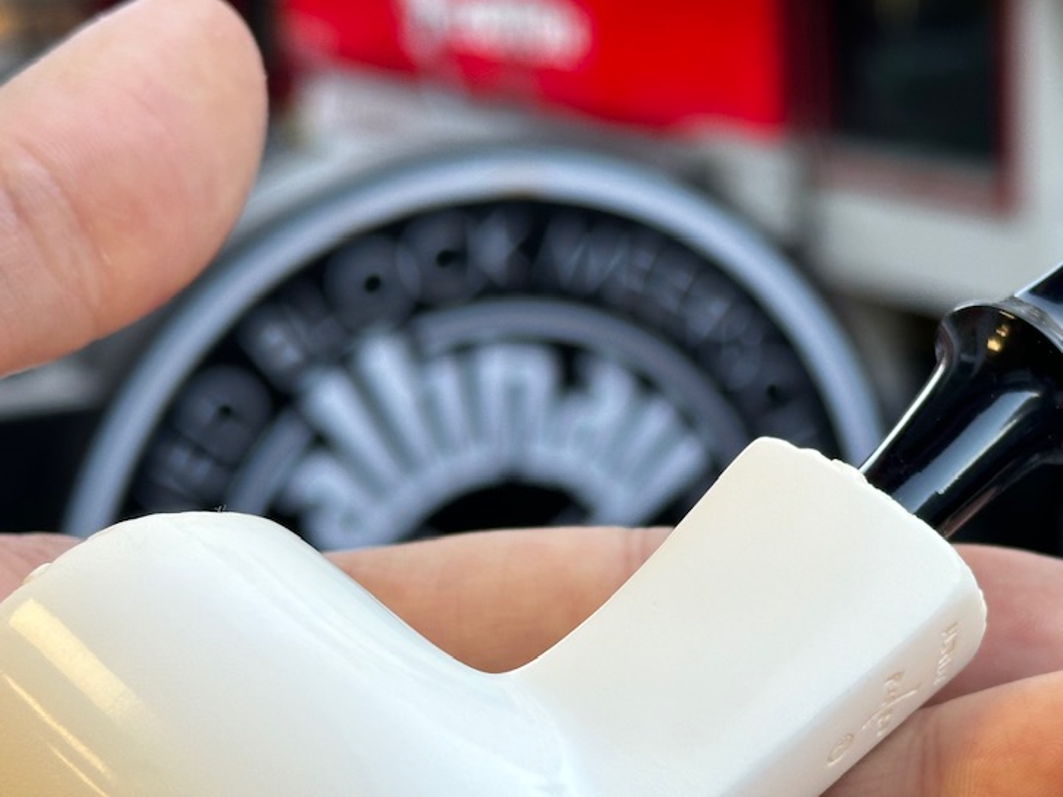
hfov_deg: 22.9
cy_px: 532
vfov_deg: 17.3
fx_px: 2610
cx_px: 729
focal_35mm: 85
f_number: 1.78
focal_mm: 6.86
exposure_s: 1/100
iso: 50
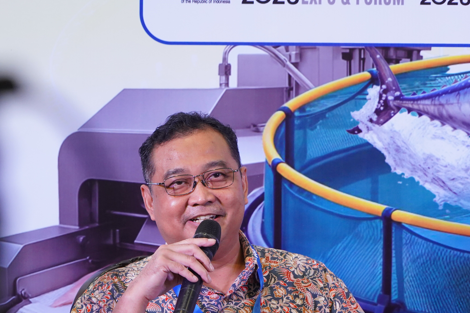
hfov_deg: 8.2
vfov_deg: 5.5
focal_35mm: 251
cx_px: 176
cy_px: 264
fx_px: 3277
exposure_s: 1/125
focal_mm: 139
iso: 2500
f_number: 6.3
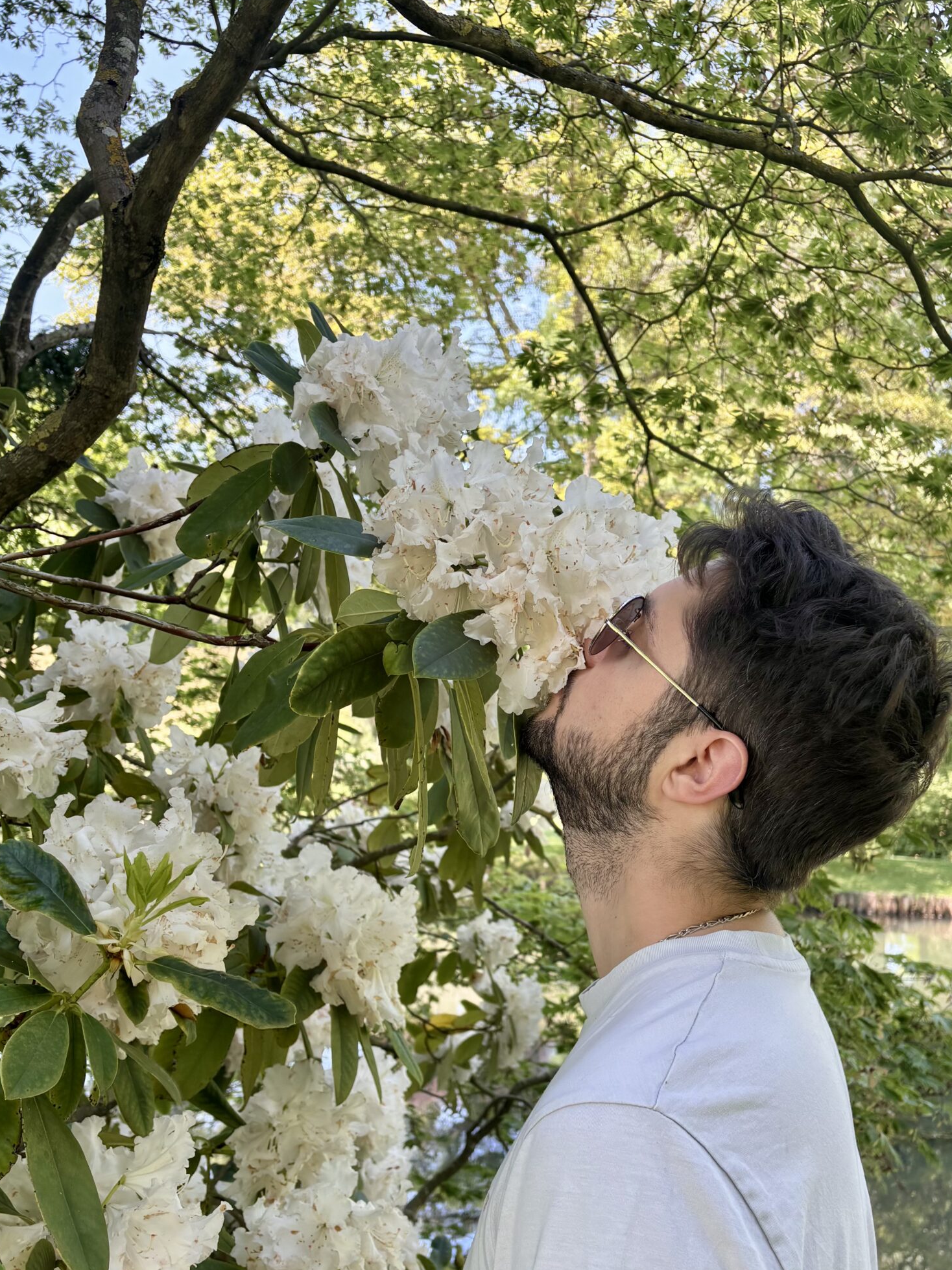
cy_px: 737
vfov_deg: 53.7
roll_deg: -0.8
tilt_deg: +1.2
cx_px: 541
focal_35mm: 34
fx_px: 1247
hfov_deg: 41.7
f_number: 1.6
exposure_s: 1/152
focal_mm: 5.96
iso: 40
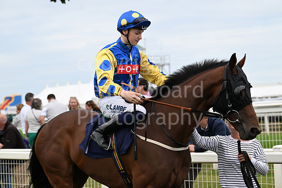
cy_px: 94
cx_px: 141
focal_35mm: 112
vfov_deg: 12.2
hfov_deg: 18.3
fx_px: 877
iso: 800
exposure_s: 1/1250
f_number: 5.6
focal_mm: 112
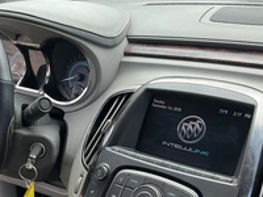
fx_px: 441
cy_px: 165
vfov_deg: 24.7
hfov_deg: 33.1
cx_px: 97
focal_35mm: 58
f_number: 1.8
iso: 20
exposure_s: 1/211
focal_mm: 3
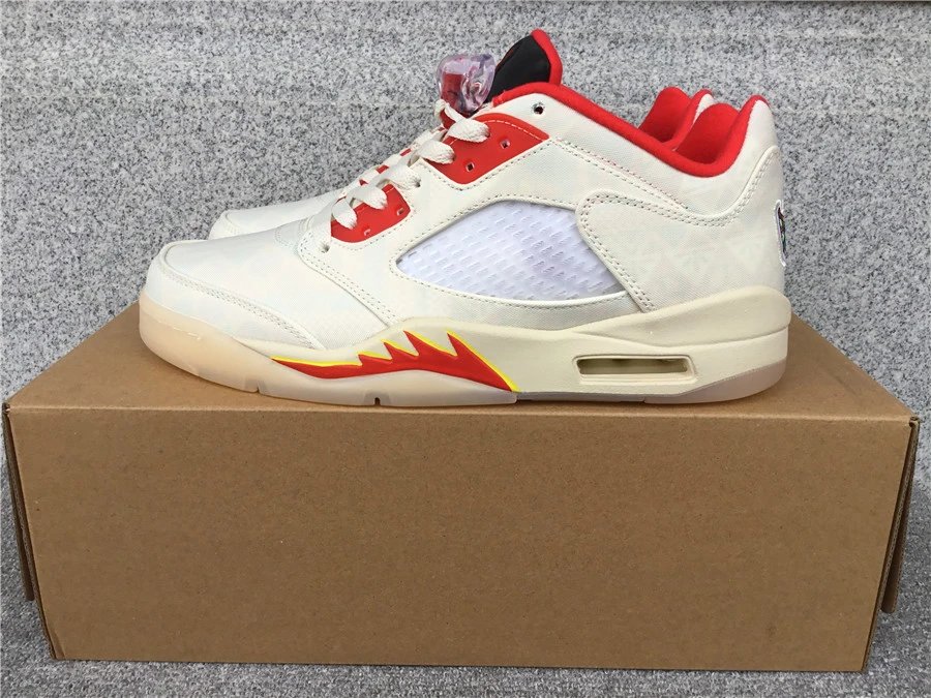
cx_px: 466
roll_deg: -0.6
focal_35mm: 31
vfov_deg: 45.4
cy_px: 349
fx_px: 834
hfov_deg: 58.4
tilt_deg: -19.0
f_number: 2.4
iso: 25
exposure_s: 1/125
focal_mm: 3.3
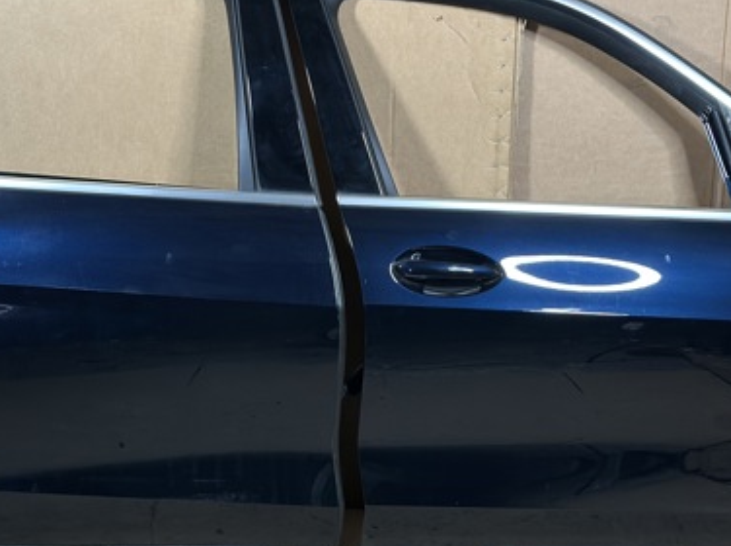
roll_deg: -0.7
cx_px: 318
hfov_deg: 23.9
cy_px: 323
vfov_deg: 17.9
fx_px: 1729
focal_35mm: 82
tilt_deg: -17.4
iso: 250
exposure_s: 1/50
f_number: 1.78
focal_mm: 6.86
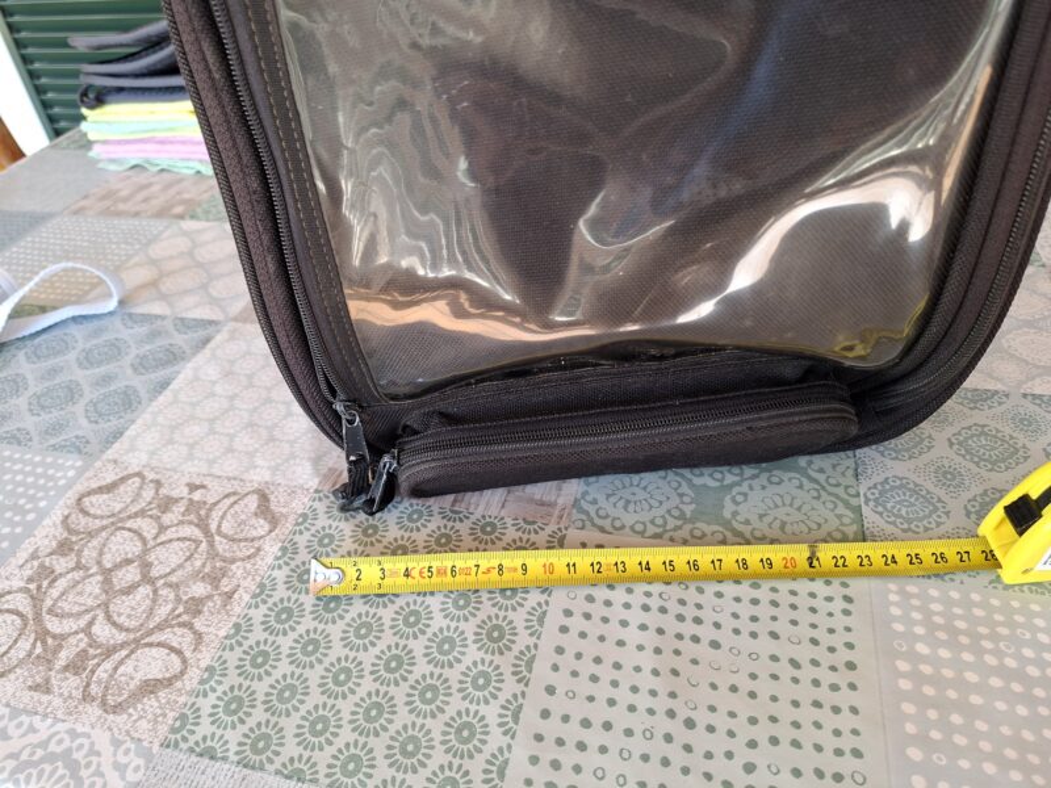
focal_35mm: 23
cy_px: 394
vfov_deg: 58.9
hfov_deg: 73.9
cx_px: 526
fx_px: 698
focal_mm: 5.54
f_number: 1.8
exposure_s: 1/100
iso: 50
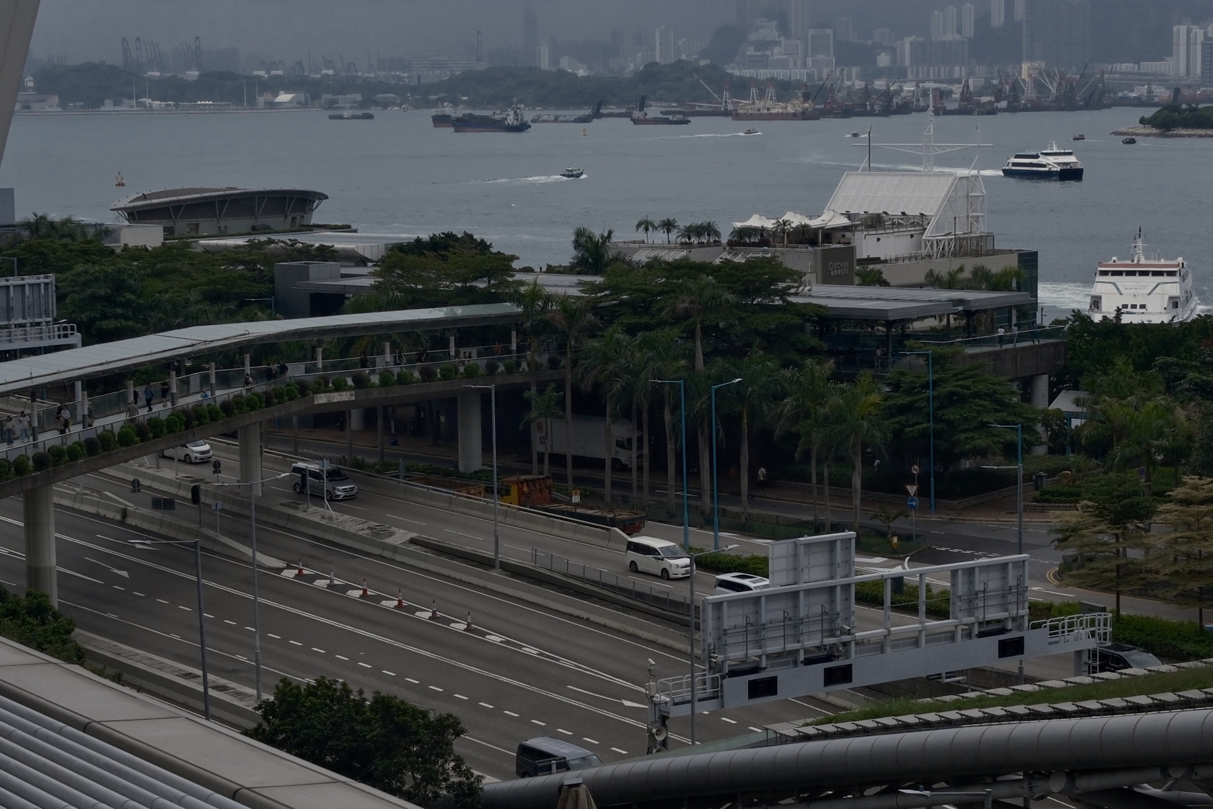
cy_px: 404
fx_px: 1179
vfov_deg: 37.9
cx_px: 606
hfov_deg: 54.4
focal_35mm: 35
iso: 160
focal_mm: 23
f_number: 6.4
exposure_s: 1/1000
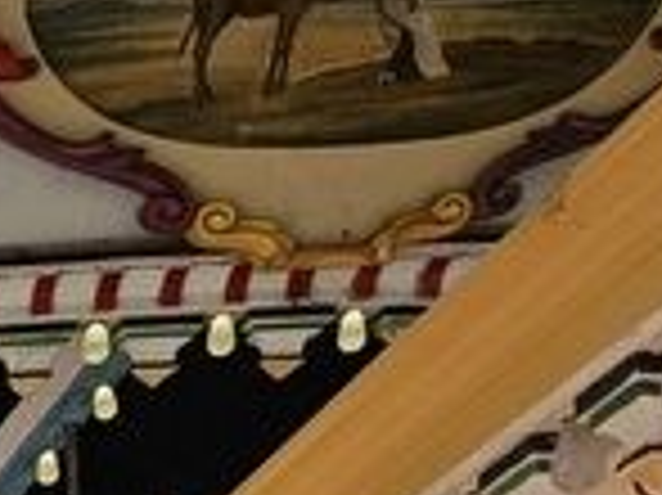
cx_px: -1009
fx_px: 2389
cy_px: 1112
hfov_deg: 12.1
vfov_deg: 10.5
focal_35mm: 125
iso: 50
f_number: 1.8
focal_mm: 5.4
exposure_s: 1/1073
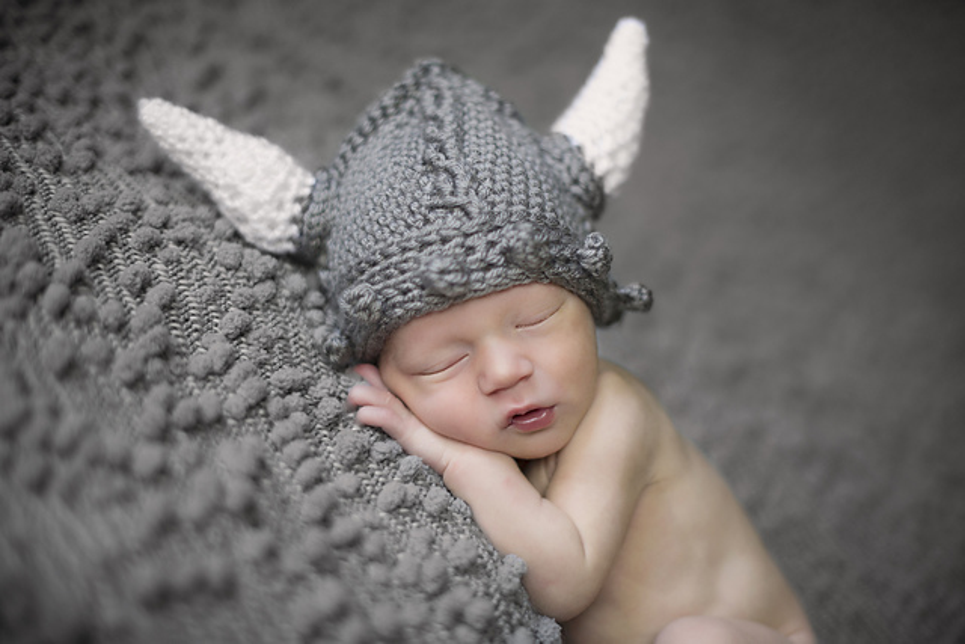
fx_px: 1340
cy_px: 322
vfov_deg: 27.0
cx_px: 482
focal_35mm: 50
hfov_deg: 39.6
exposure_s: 1/400
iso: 800
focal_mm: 50
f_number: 1.8
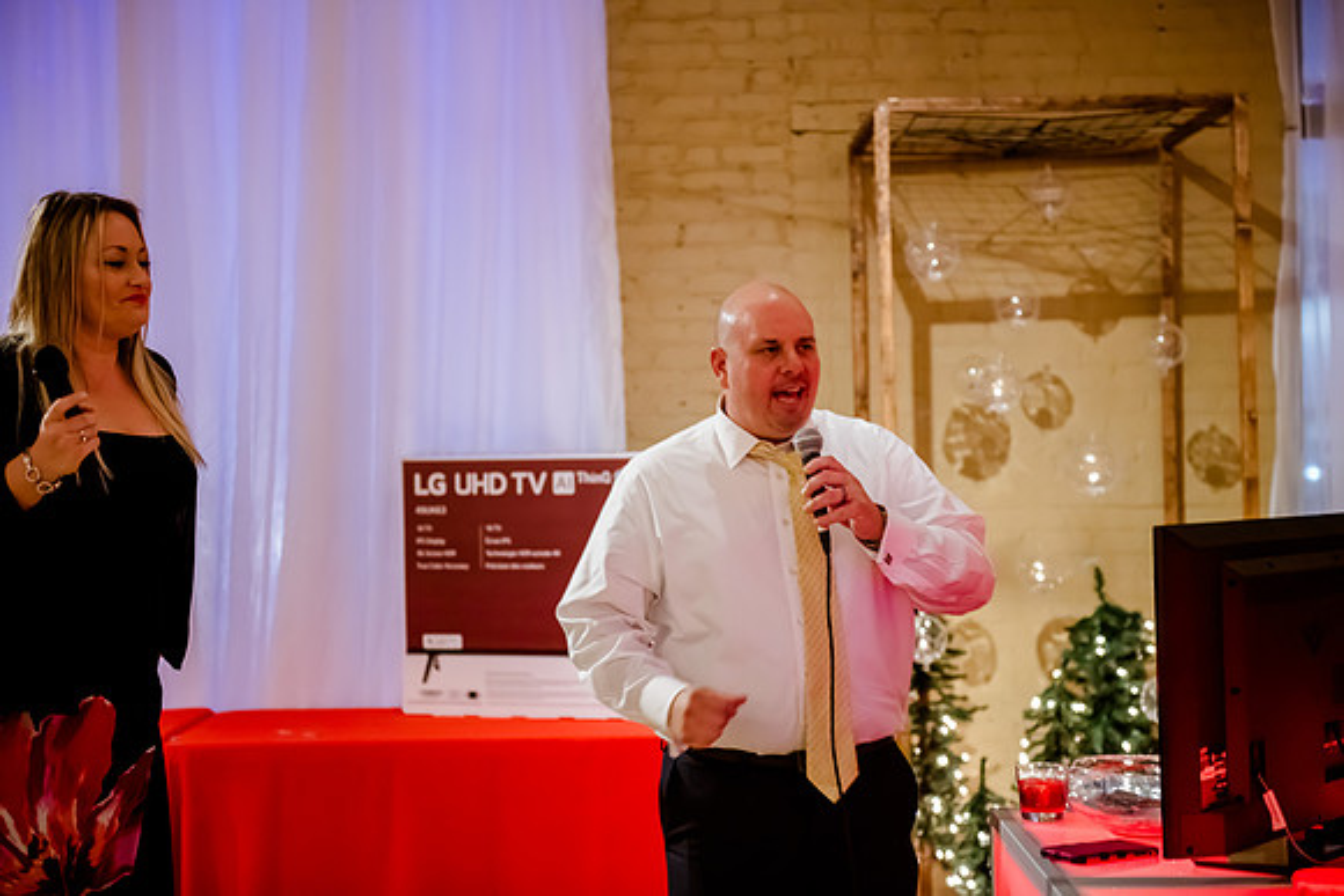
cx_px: 672
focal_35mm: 61
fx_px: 2260
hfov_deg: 33.1
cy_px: 448
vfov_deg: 22.4
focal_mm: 60
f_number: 2.8
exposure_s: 1/80
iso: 5000
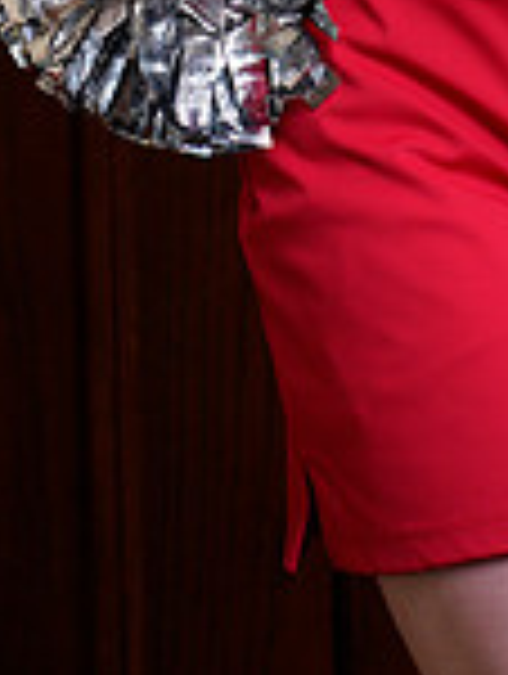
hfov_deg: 4.7
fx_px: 6146
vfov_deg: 6.1
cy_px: -585
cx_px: 602
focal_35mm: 315
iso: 200
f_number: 5.6
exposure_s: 1/250
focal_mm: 85
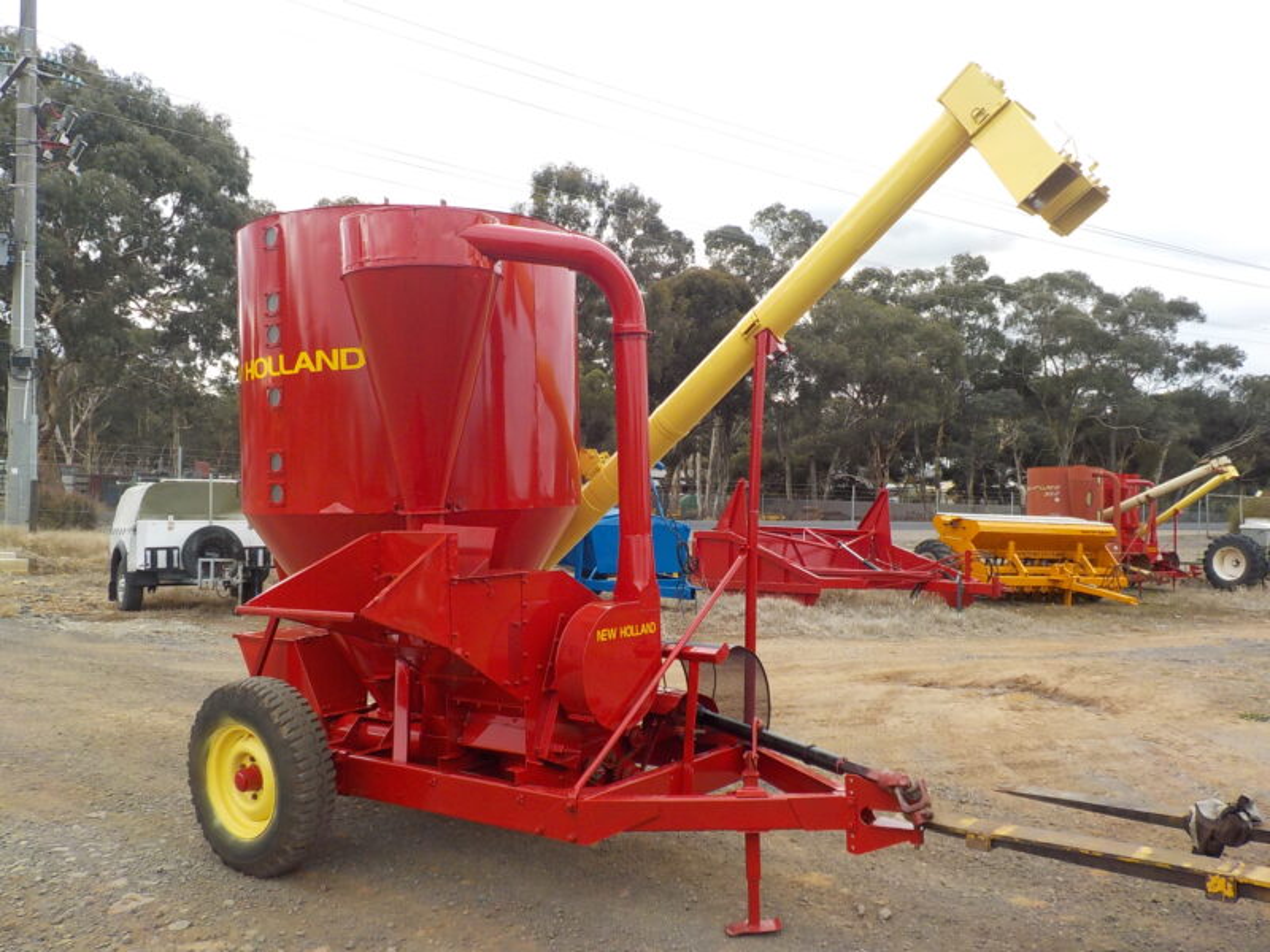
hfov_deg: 60.0
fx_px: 1101
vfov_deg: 46.8
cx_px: 635
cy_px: 476
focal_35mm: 30
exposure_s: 1/400
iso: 125
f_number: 3.3
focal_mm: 4.1
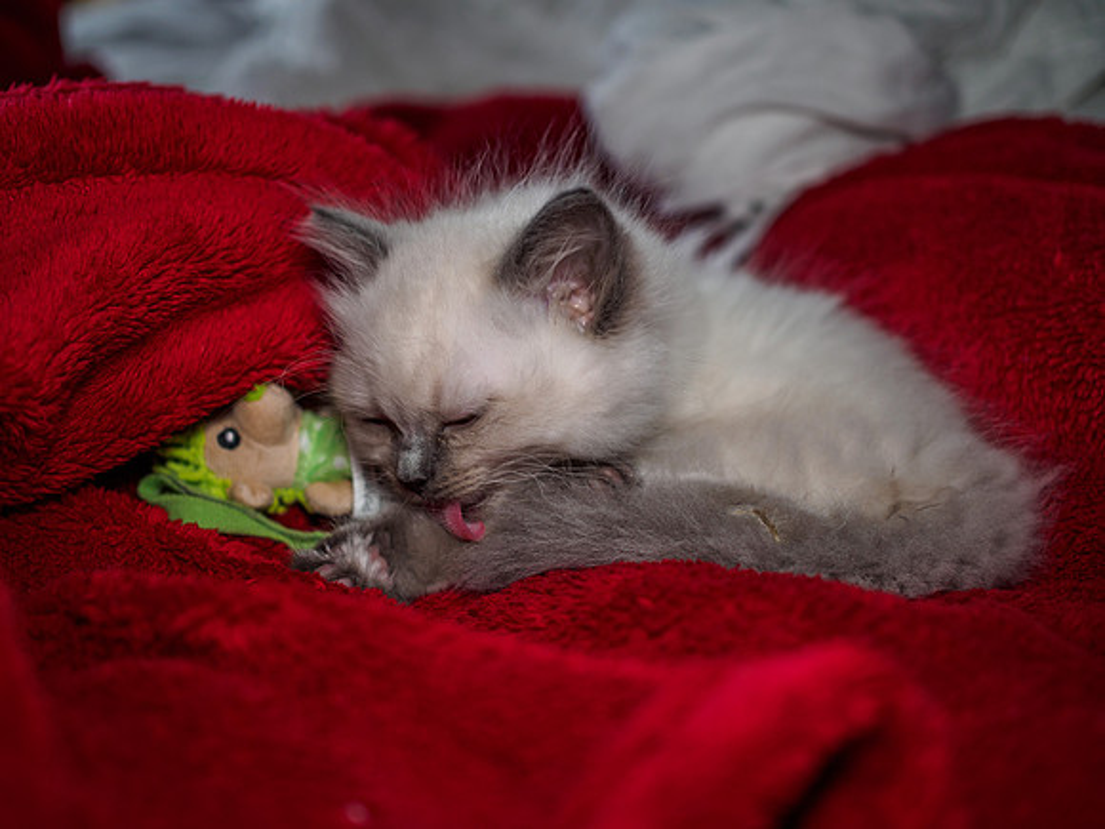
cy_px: 414
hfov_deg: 38.2
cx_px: 552
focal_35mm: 50
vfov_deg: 29.1
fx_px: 1596
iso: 200
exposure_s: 1/60
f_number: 1.8
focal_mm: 25
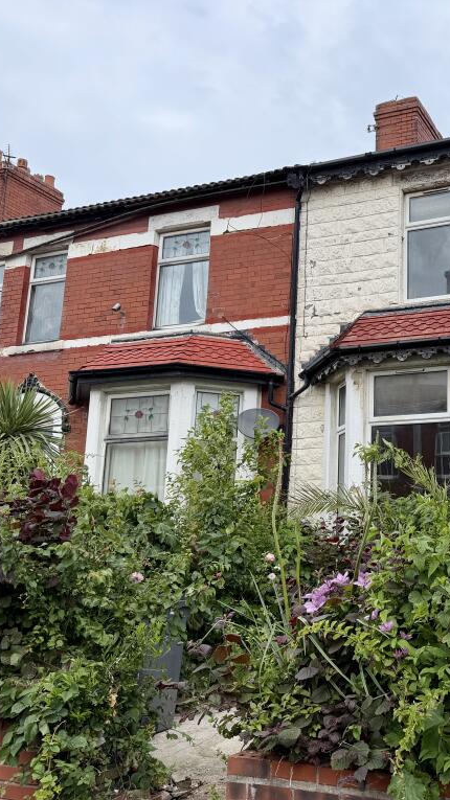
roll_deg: -0.2
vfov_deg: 56.6
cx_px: 422
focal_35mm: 35
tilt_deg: +13.0
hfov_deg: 31.8
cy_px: 399
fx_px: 743
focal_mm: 6.76
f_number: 1.78
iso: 80
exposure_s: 1/4405
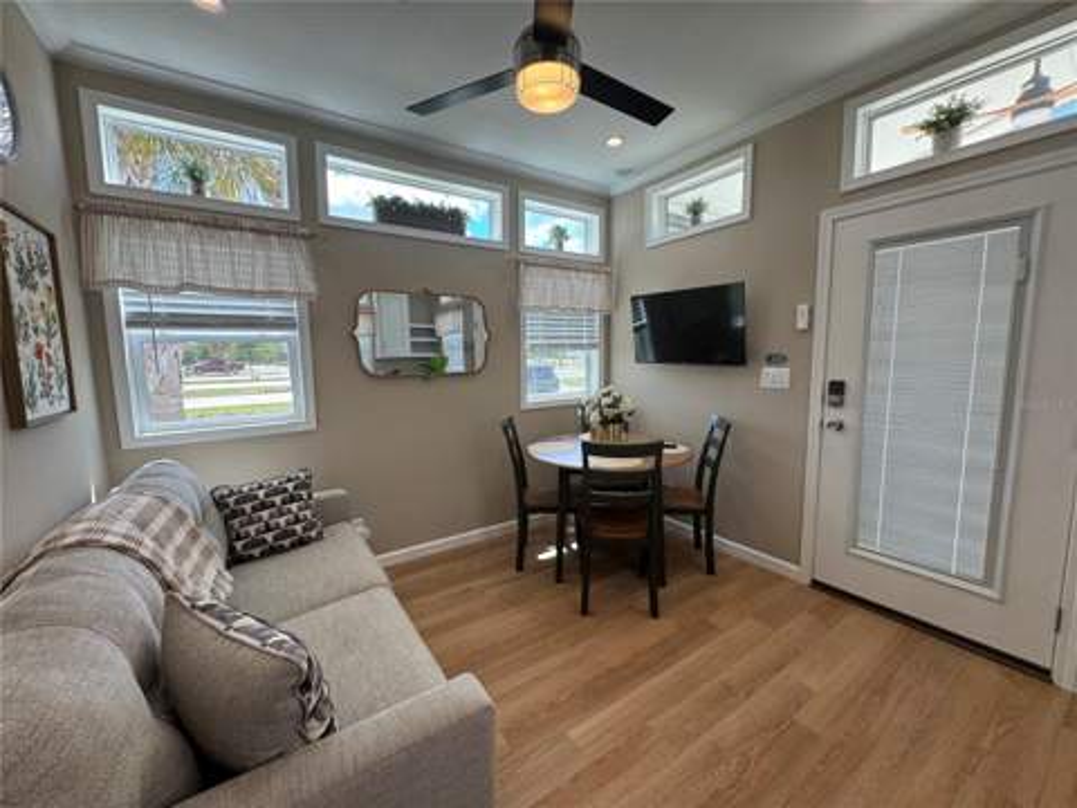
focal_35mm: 14
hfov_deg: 102.1
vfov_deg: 85.7
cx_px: 538
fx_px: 436
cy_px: 404
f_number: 2.2
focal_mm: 2.22
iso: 50
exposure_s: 1/120
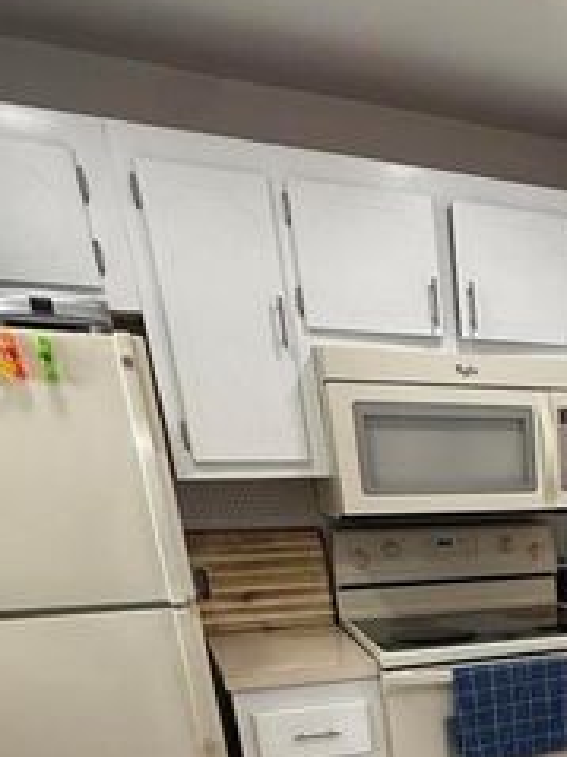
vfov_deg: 40.0
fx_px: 853
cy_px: 809
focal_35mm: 39
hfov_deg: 31.4
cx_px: 665
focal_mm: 2.22
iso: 100
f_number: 2.2
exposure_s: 1/120
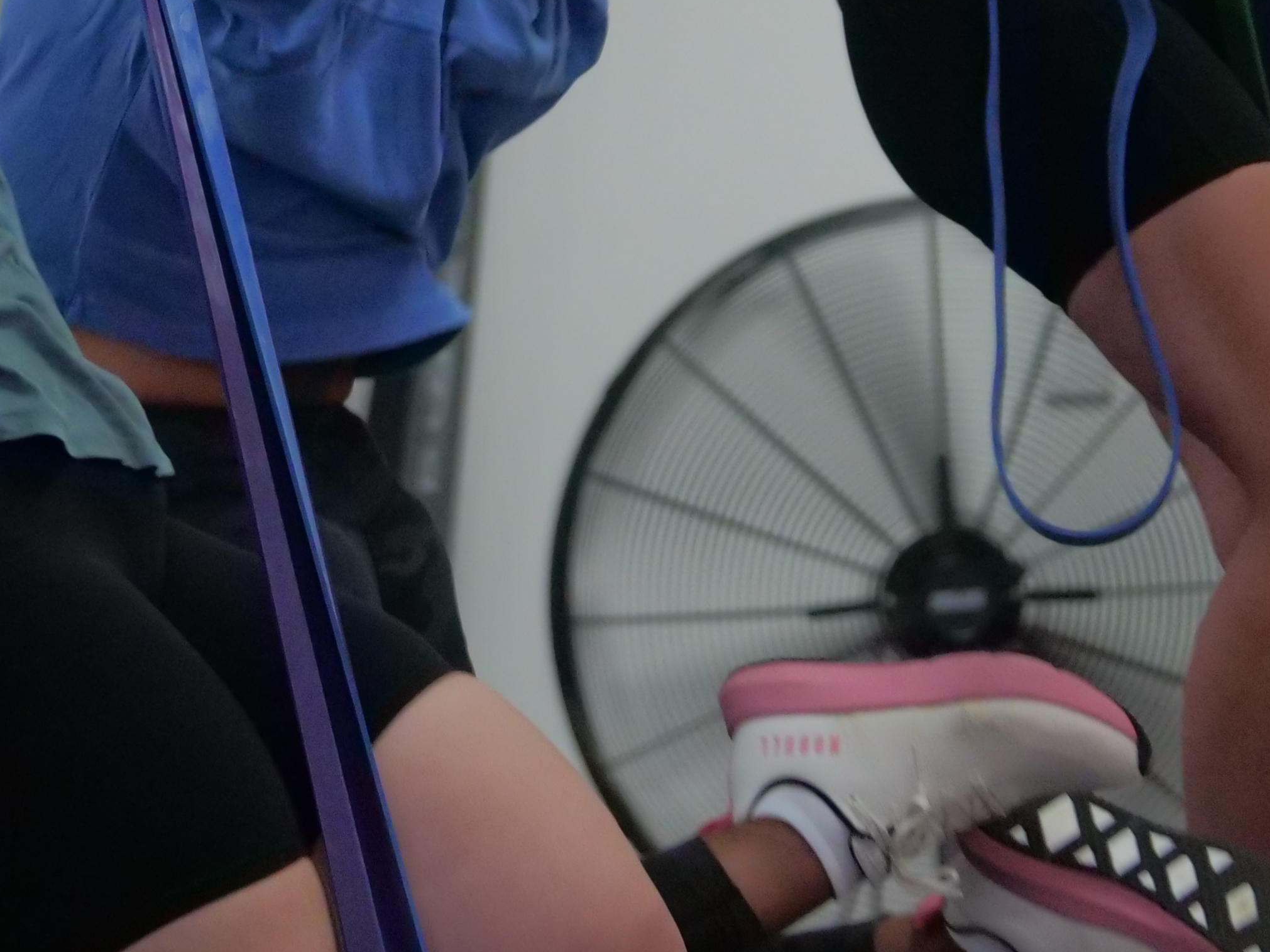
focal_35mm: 513
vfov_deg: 2.9
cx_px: 402
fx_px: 18822
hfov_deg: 3.9
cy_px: -32
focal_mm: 100
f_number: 4
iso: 2500
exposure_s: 1/320
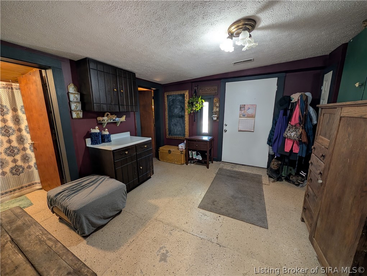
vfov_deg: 94.6
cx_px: 184
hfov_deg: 110.5
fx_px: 127
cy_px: 138
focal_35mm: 12
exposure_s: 1/30
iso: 115
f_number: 1.7
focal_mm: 2.02
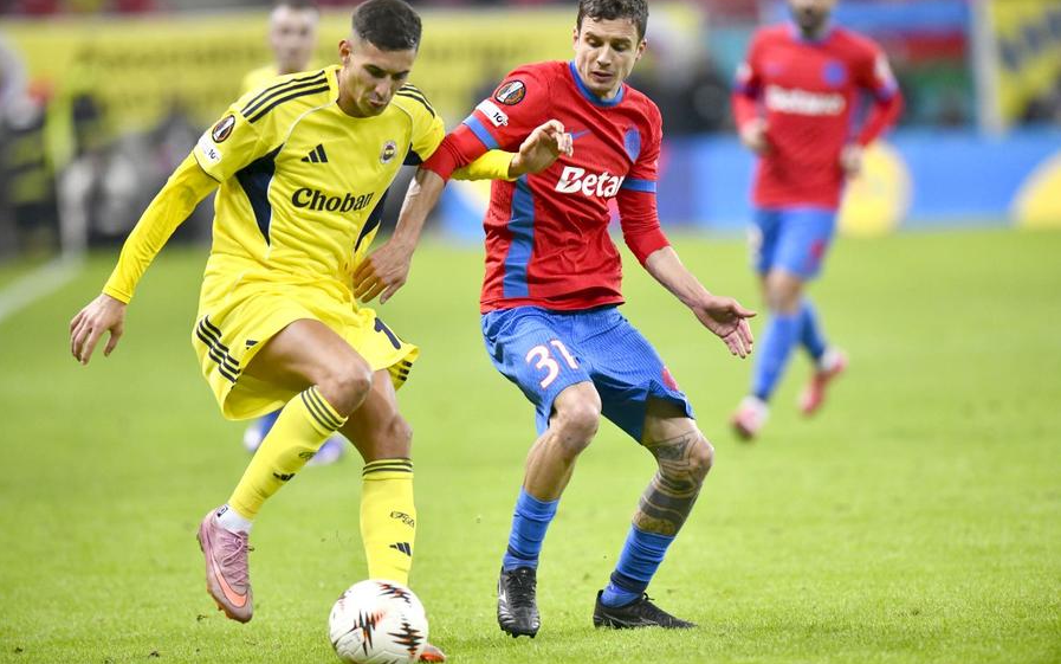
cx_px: 530
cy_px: 348
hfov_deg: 5.1
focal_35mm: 409
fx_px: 11829
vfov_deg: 3.2
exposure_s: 1/2000
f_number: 3.2
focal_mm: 400
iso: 2500
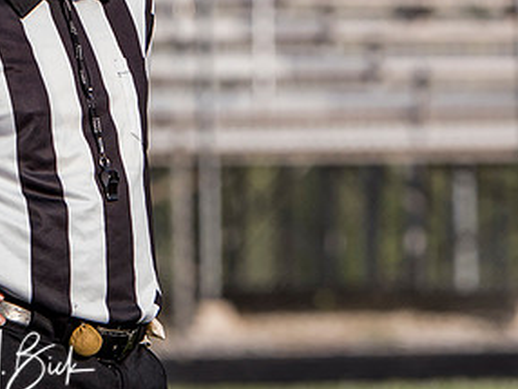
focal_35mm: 1207
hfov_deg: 1.6
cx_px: 474
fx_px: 18077
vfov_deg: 1.2
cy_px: 51
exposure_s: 1/1000
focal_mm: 200
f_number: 4
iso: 160
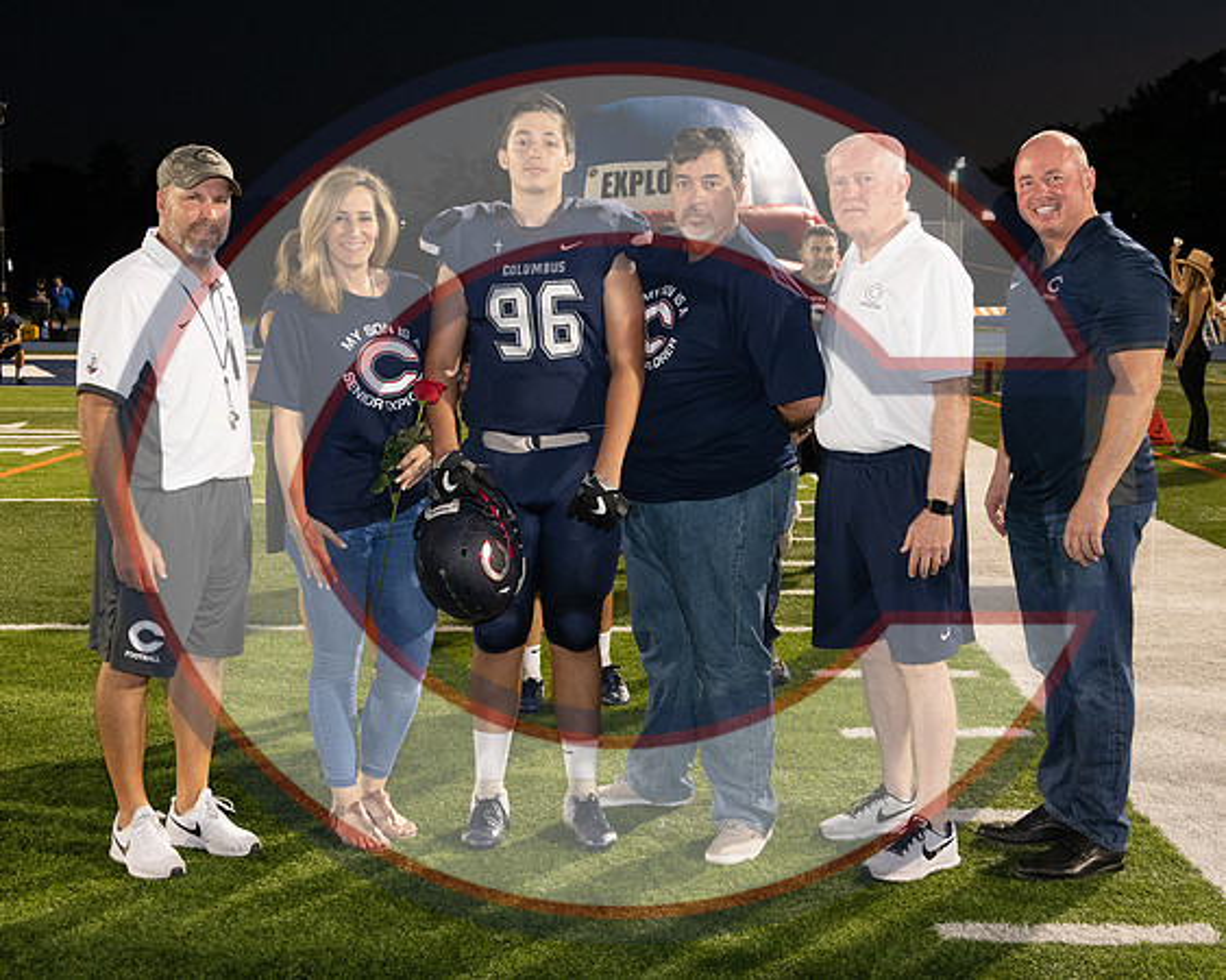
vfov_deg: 30.6
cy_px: 490
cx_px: 613
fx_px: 1793
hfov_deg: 37.8
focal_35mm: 49
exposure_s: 1/60
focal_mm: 40
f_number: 7.1
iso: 1600
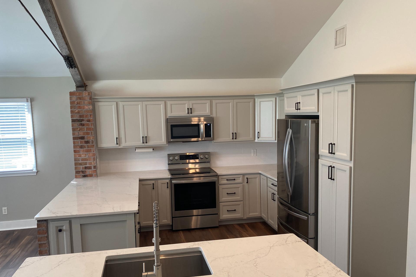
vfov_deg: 44.9
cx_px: 198
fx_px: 335
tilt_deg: -8.3
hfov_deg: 63.6
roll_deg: +1.4
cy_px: 155
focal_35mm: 29
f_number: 1.8
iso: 125
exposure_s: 1/120
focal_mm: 4.25
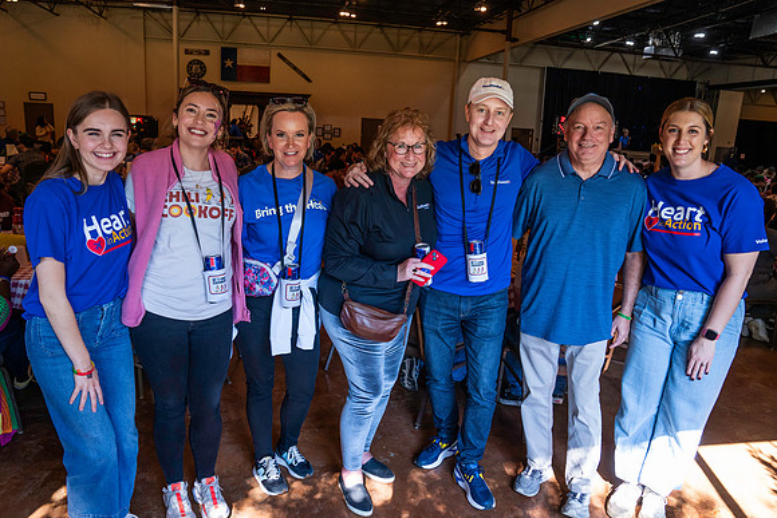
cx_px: 379
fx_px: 546
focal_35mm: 25
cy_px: 265
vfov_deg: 50.8
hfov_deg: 70.9
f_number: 4.5
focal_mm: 24
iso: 1600
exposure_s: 1/200
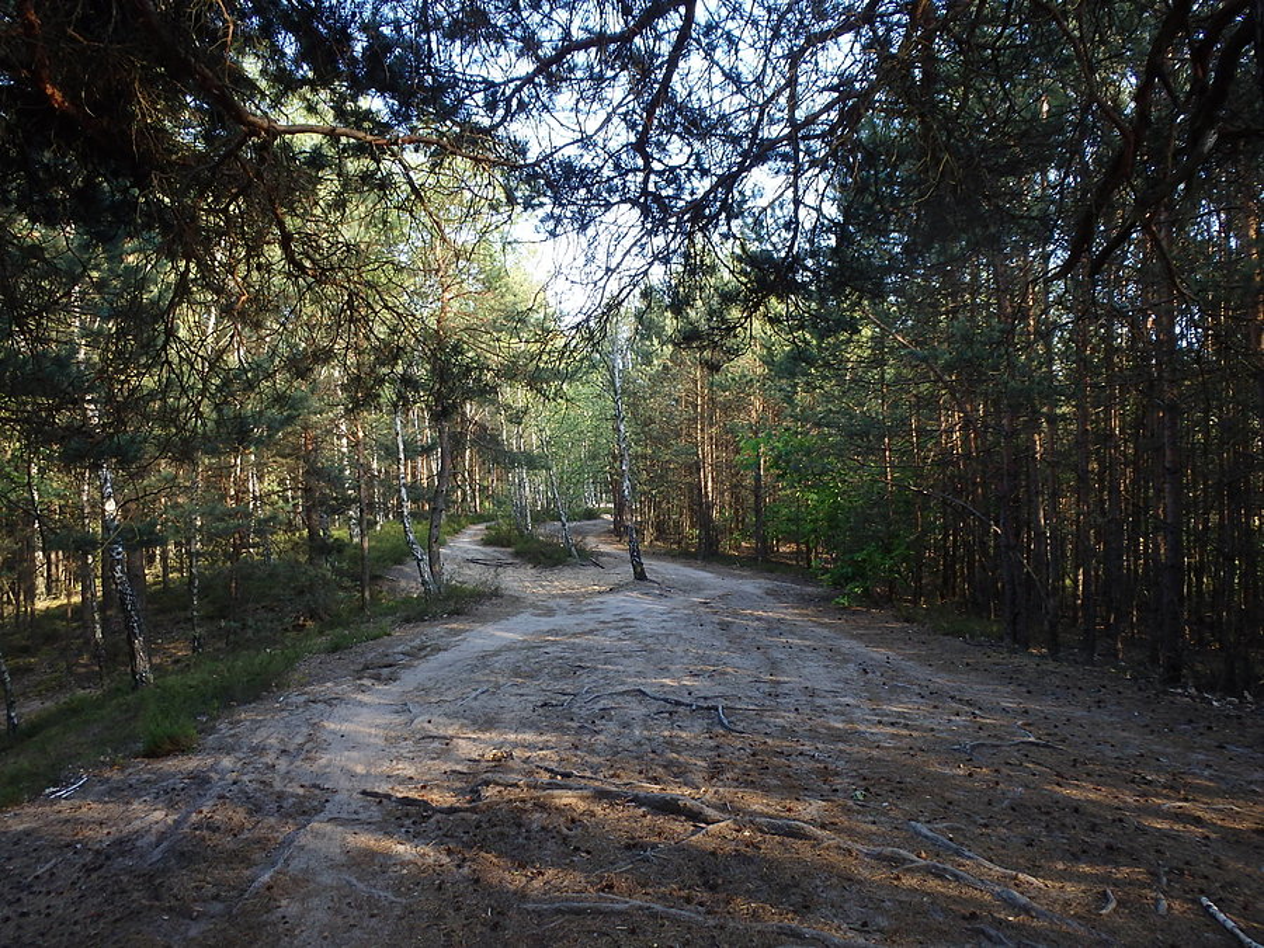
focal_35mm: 28
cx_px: 632
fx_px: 1022
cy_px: 474
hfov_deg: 63.4
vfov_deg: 49.7
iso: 125
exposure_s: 1/80
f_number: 3.9
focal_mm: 5
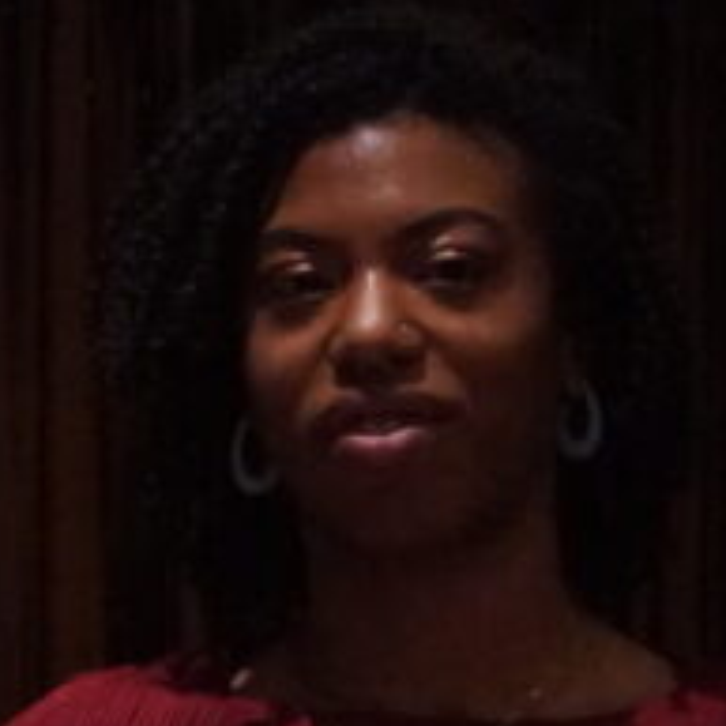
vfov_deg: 3.1
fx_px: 13454
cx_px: 90
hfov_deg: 3.1
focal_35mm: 567
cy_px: 1002
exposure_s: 1/80
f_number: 5.6
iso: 8000
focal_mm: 86
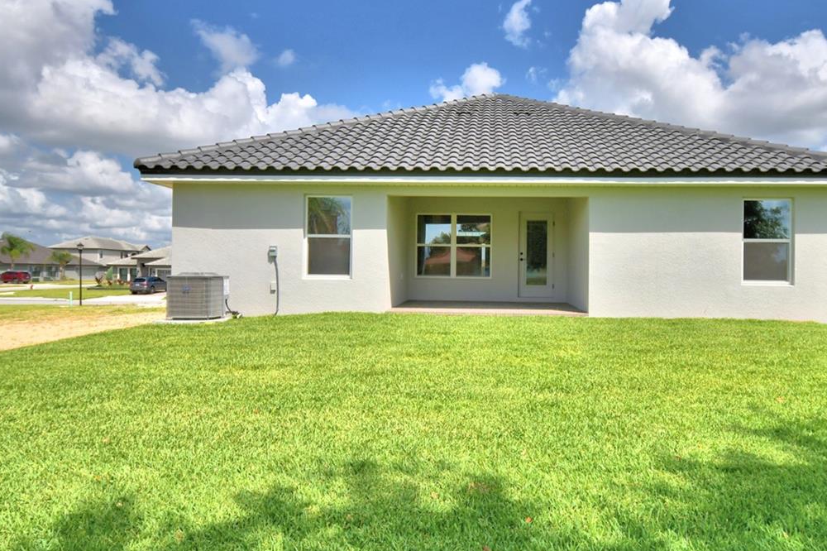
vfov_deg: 53.1
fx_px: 551
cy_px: 268
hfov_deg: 73.4
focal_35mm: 24
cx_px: 470
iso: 100
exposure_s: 1/1600
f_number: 4.5
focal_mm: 10
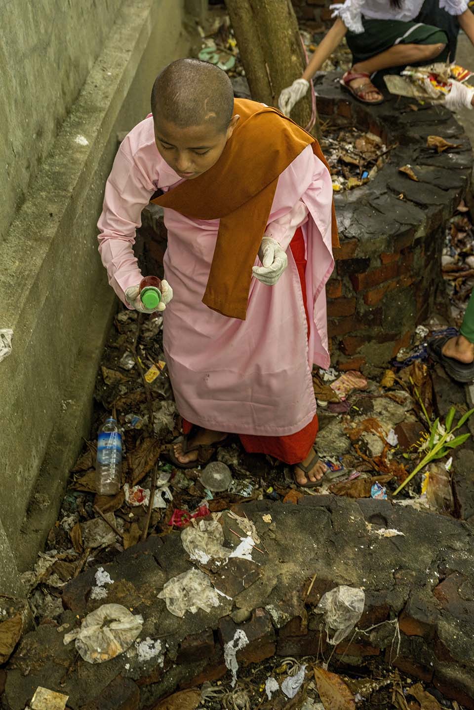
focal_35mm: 41
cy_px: 355
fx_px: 810
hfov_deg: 32.6
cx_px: 237
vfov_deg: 47.4
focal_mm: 41
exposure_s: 1/200
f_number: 5
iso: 4000
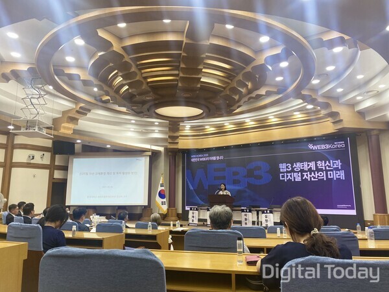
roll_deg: +0.0
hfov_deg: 67.3
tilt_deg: +8.3
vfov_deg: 53.1
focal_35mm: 26
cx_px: 194
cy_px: 146
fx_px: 292
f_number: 1.8
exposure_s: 1/120
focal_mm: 4.25
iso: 64
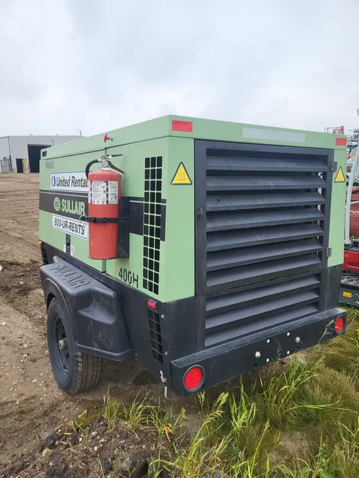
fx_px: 359
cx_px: 180
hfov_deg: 53.1
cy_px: 239
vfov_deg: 67.3
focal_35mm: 26
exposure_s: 1/1033
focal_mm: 5.4
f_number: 1.8
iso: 40
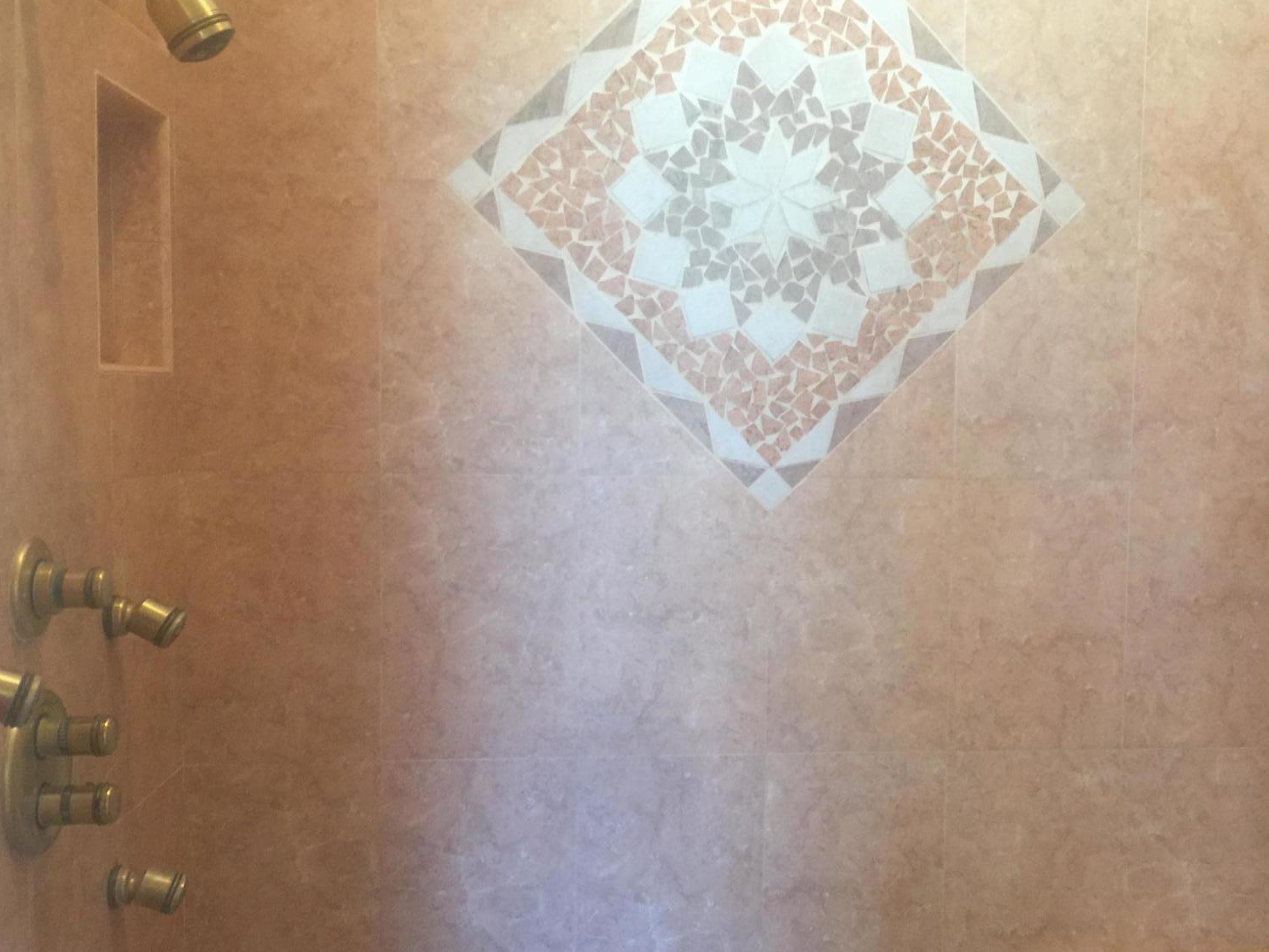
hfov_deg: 47.3
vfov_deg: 36.8
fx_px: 1430
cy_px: 514
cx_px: 817
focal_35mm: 39
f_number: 2.2
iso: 50
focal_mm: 4.15
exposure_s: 1/15
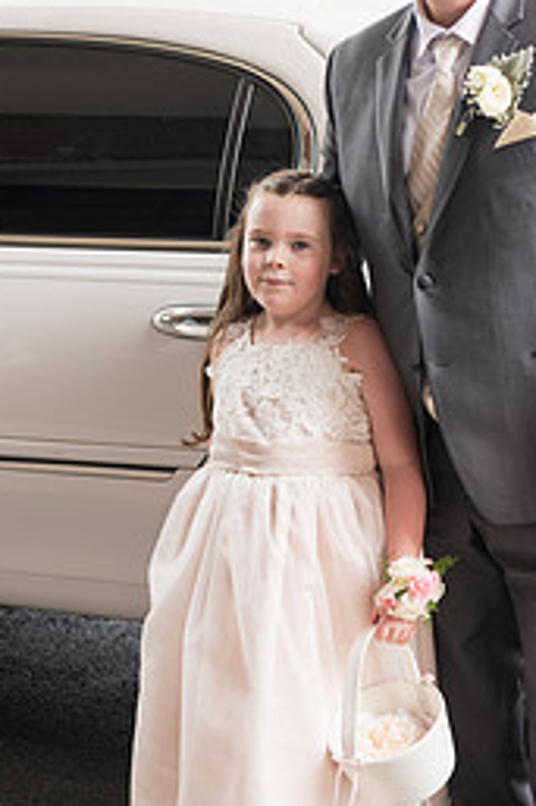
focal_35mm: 70
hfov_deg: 19.4
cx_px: 348
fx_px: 1565
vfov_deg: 28.8
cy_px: 361
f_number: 2.8
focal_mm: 40
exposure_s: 1/125
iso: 64
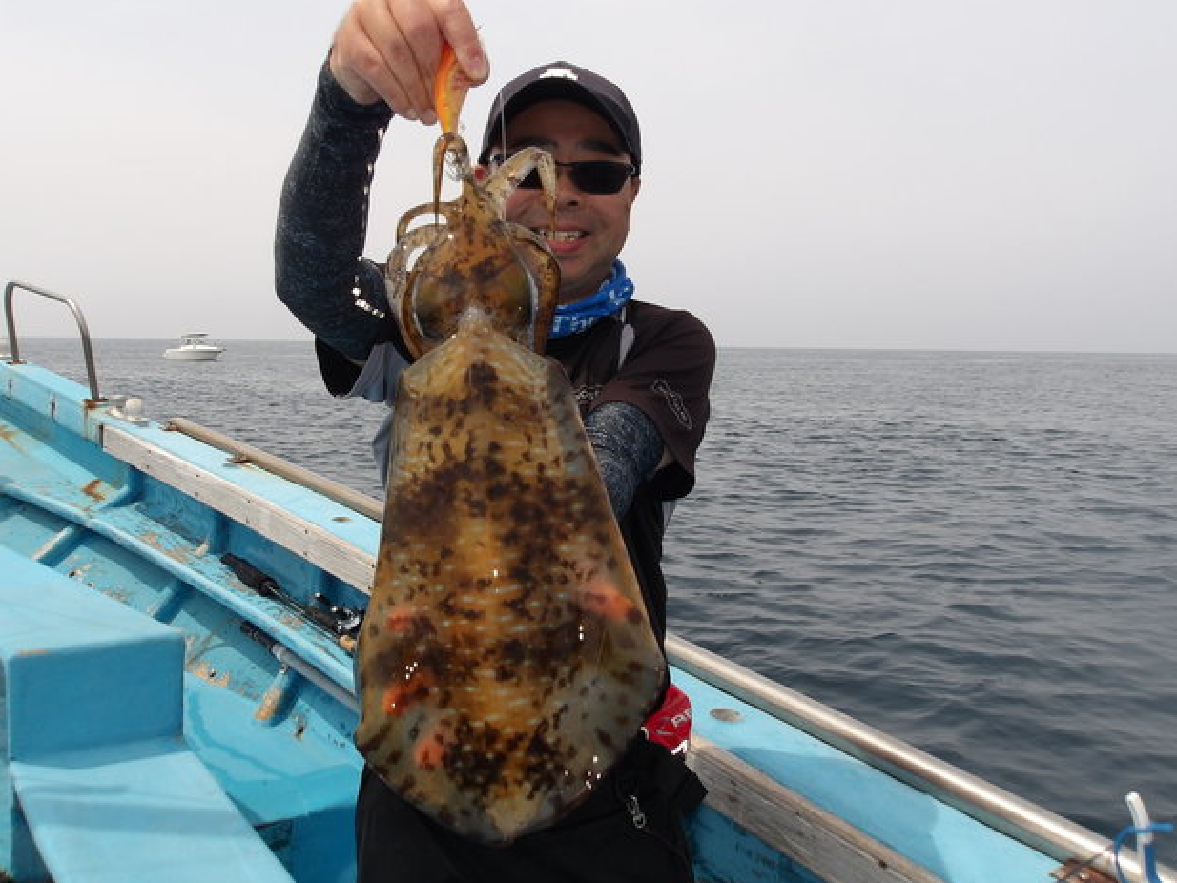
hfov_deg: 63.4
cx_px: 578
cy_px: 429
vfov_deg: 49.8
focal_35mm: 28
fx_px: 952
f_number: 10.4
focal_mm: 4.9
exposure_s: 1/120
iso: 100
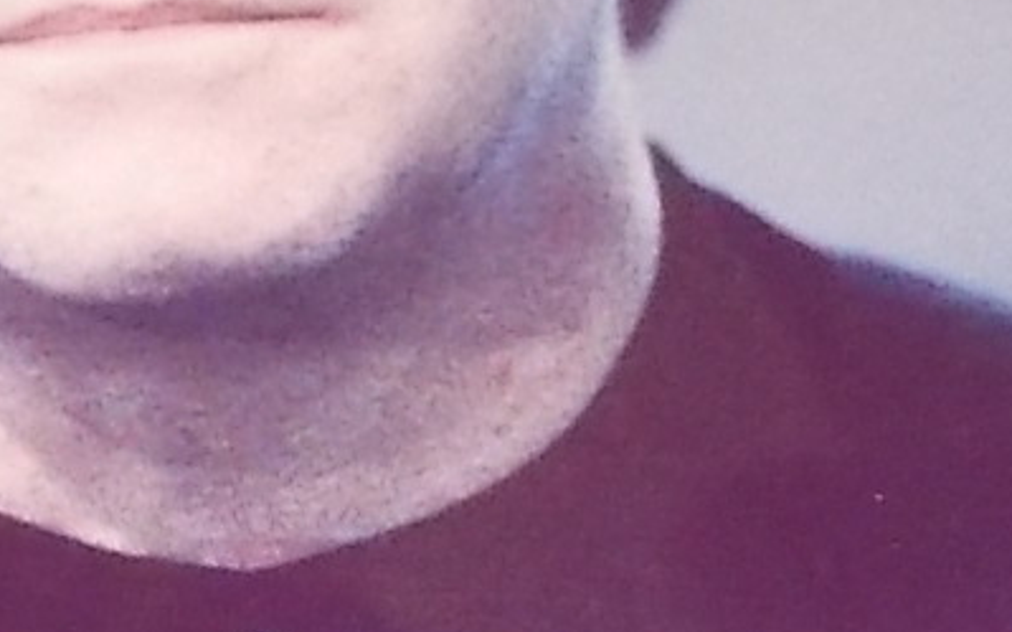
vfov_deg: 7.4
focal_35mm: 175
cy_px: 782
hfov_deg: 12.0
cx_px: 299
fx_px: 4825
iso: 200
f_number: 3.3
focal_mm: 4.1
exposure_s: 1/30
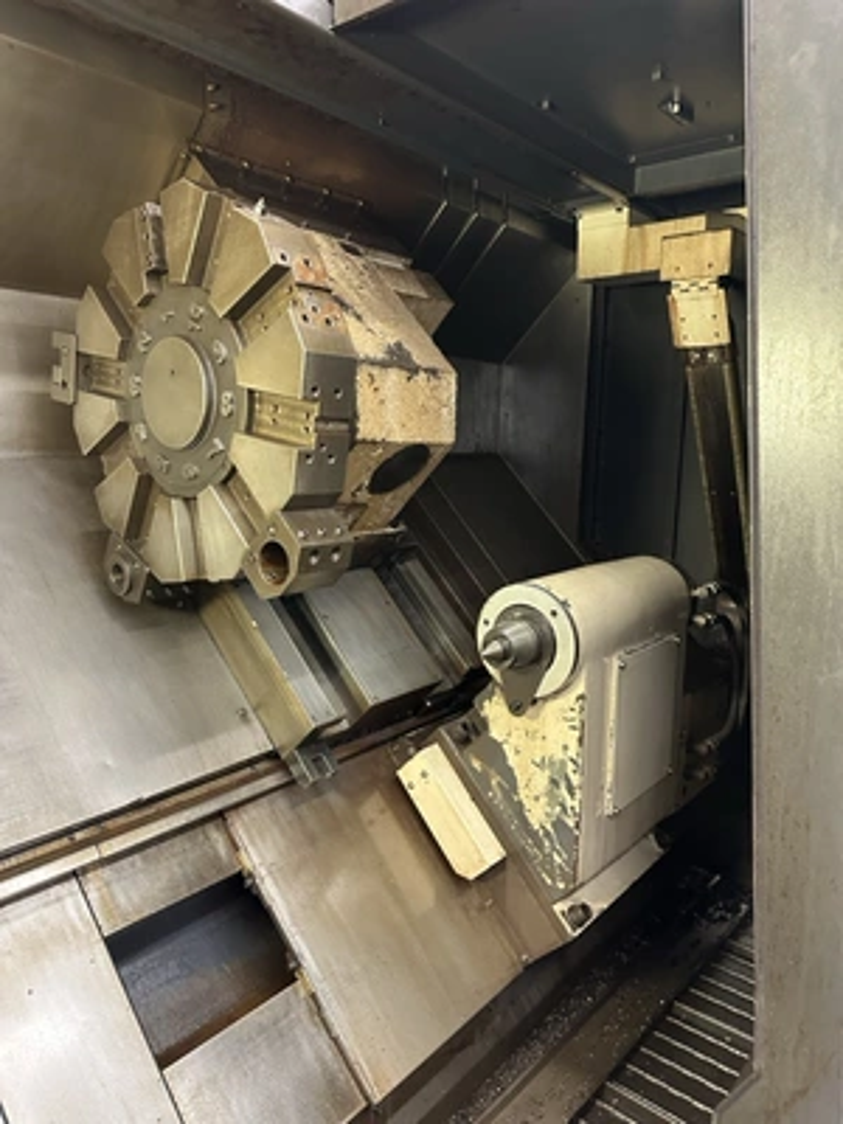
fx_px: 779
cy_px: 562
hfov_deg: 56.8
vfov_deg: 71.6
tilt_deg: -9.0
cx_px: 422
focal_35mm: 24
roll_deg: -1.4
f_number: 1.78
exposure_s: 1/40
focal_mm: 6.86
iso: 640
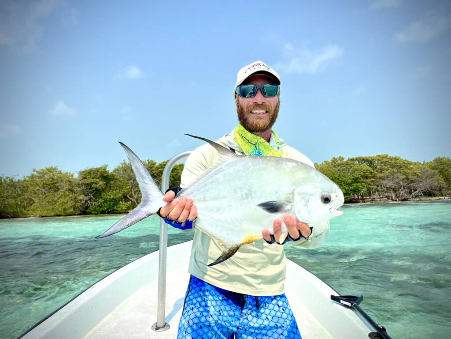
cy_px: 170
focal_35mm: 26
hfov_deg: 67.3
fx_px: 339
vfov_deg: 53.1
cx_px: 226
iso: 50
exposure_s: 1/5556
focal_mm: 5.1
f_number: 1.6
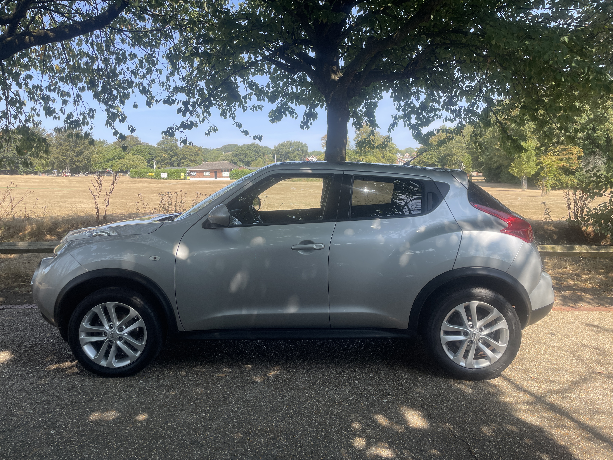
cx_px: 306
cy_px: 230
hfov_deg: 67.3
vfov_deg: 53.1
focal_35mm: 26
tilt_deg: -3.0
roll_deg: -0.4
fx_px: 460
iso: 32
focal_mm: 4.2
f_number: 1.6
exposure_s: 1/1006
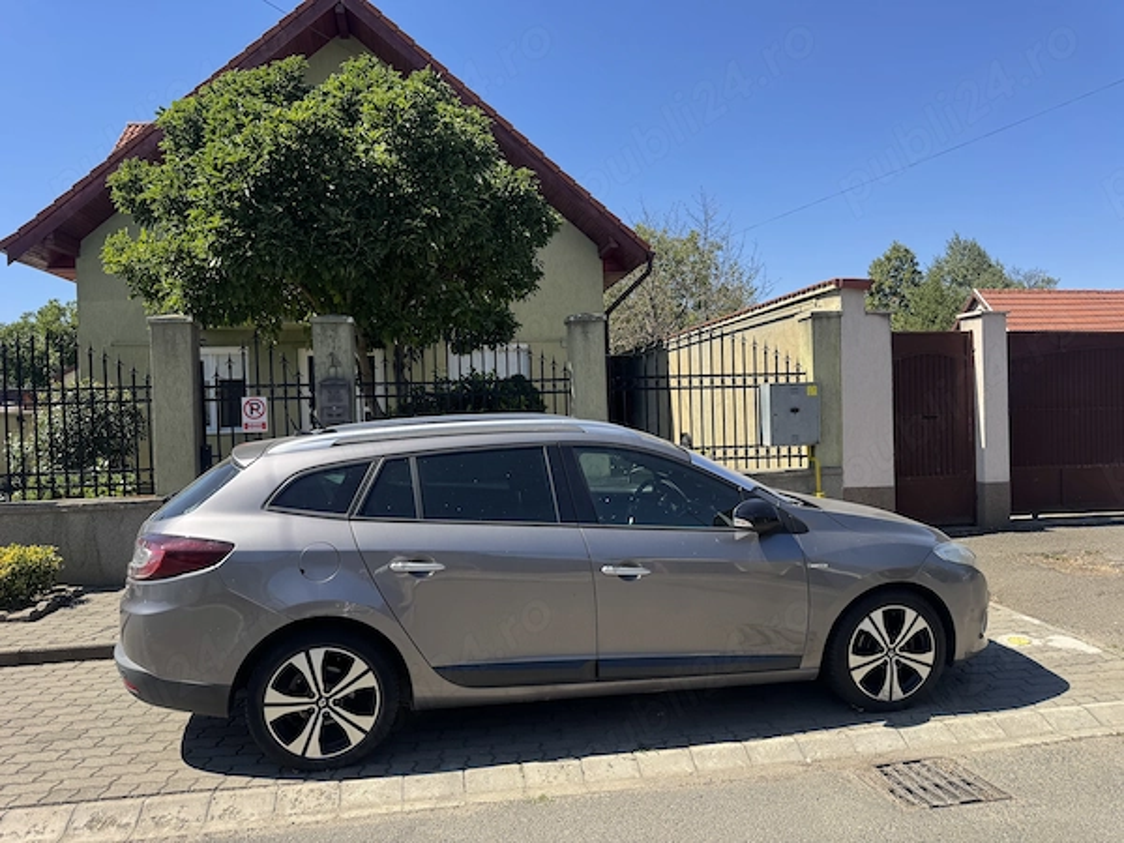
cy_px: 422
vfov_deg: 56.8
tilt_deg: -0.5
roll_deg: +1.7
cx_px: 562
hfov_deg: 71.6
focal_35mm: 24
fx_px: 779
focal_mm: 6.76
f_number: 1.78
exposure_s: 1/2604
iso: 80
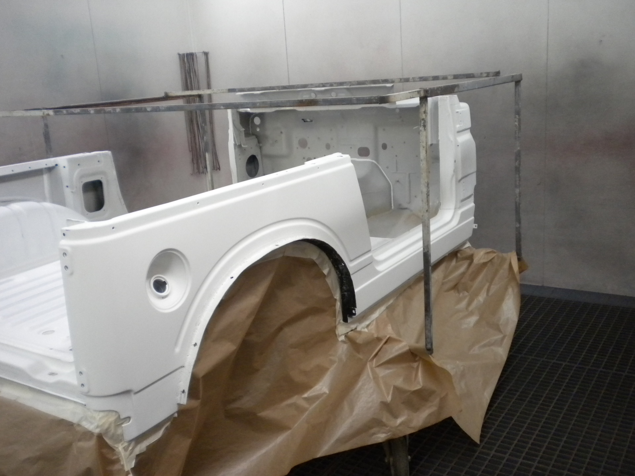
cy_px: 238
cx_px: 318
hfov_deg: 52.6
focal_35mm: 35
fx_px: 642
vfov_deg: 40.7
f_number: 3.1
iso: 400
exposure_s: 1/238
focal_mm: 6.3
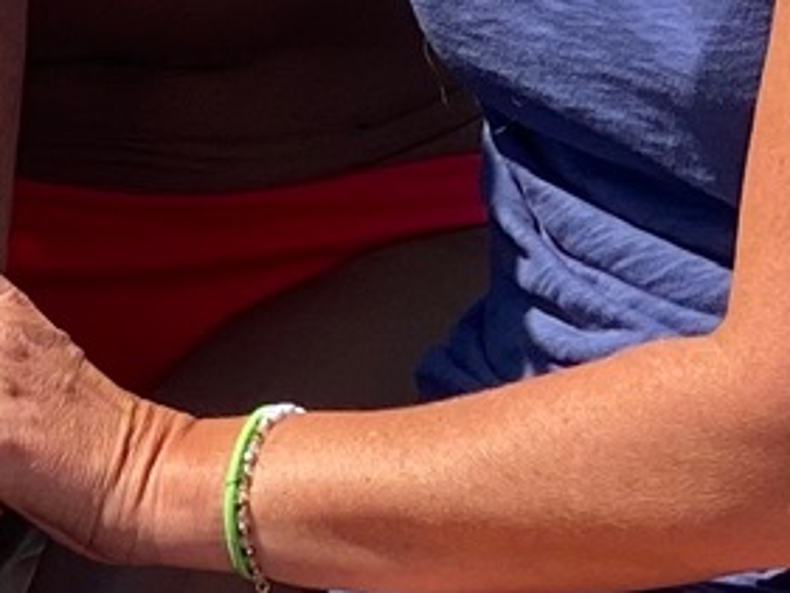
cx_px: -309
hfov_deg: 5.2
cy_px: -947
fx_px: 8653
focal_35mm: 379
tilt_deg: +1.6
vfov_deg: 3.8
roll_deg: +0.8
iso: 20
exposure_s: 1/978
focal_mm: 6
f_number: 2
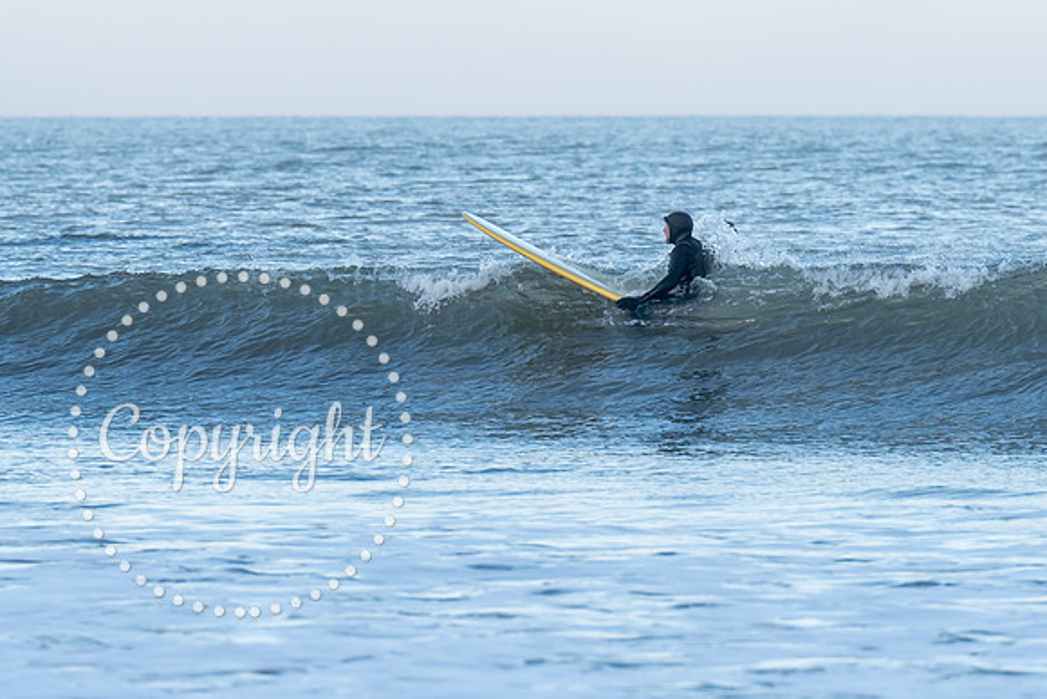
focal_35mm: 468
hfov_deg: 4.4
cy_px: 277
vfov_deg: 2.9
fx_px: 13603
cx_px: 808
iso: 250
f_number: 4
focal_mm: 200
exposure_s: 1/1000
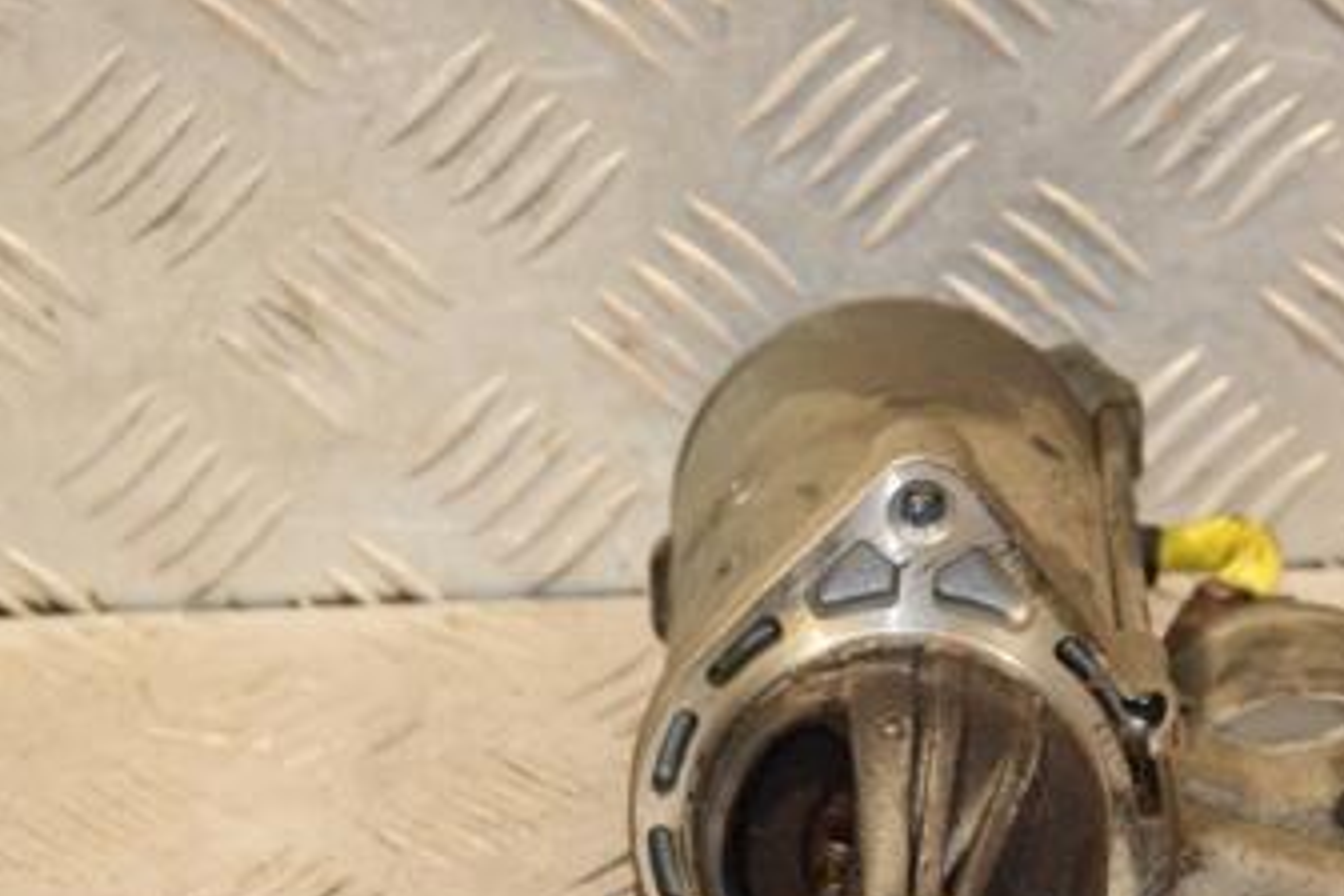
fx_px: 7499
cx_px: 844
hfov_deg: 10.2
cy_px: 728
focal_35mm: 201
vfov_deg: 6.8
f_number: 6.3
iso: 800
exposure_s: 1/200
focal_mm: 75
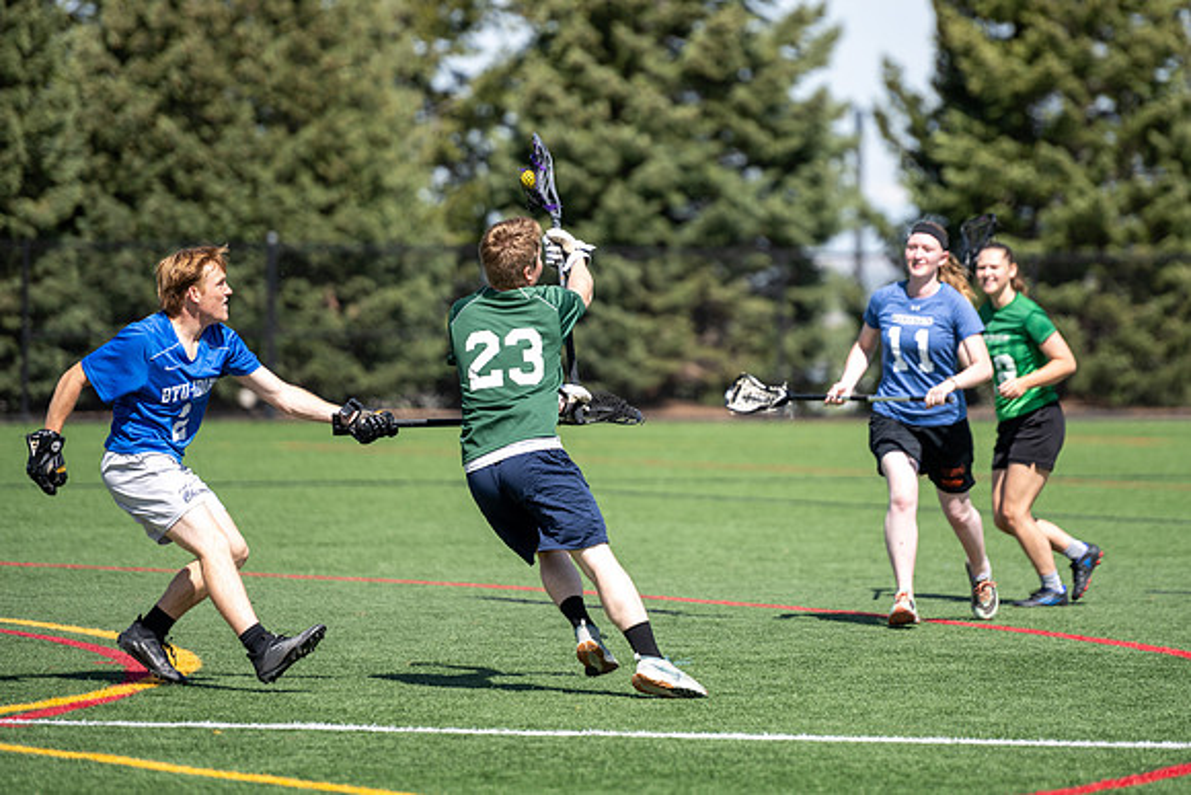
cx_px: 707
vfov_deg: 5.8
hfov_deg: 8.7
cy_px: 323
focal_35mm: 237
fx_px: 7859
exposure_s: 1/2000
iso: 100
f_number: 2.8
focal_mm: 200
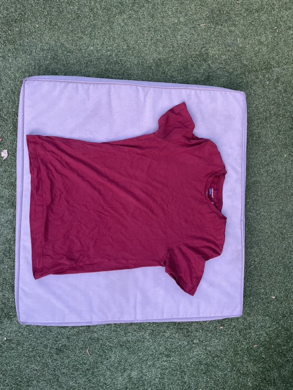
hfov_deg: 53.1
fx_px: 293
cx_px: 146
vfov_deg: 67.3
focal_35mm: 26
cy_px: 195
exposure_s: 1/60
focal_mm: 4.2
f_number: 1.6
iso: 200
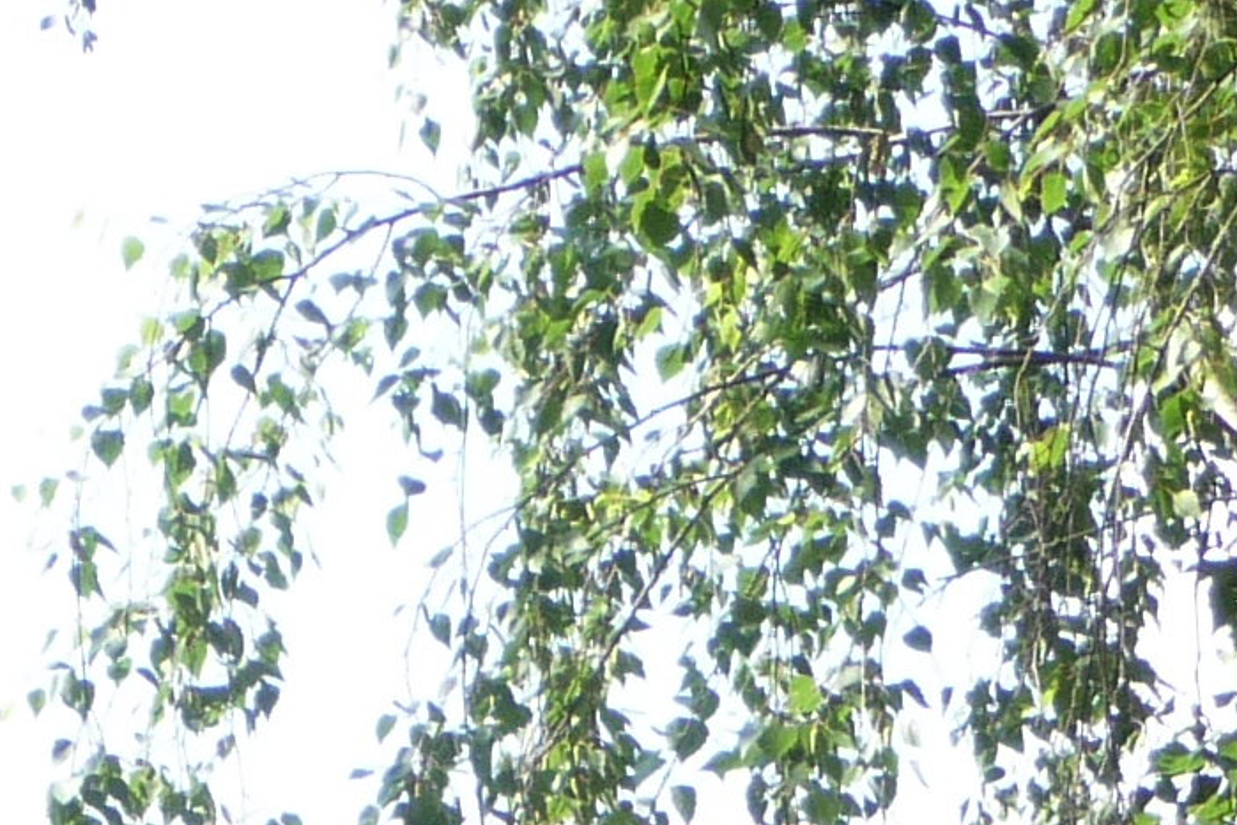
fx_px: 9723
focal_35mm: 283
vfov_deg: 4.7
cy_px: 2266
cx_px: 239
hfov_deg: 7.3
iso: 100
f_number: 4.3
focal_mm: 9.3
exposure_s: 1/200
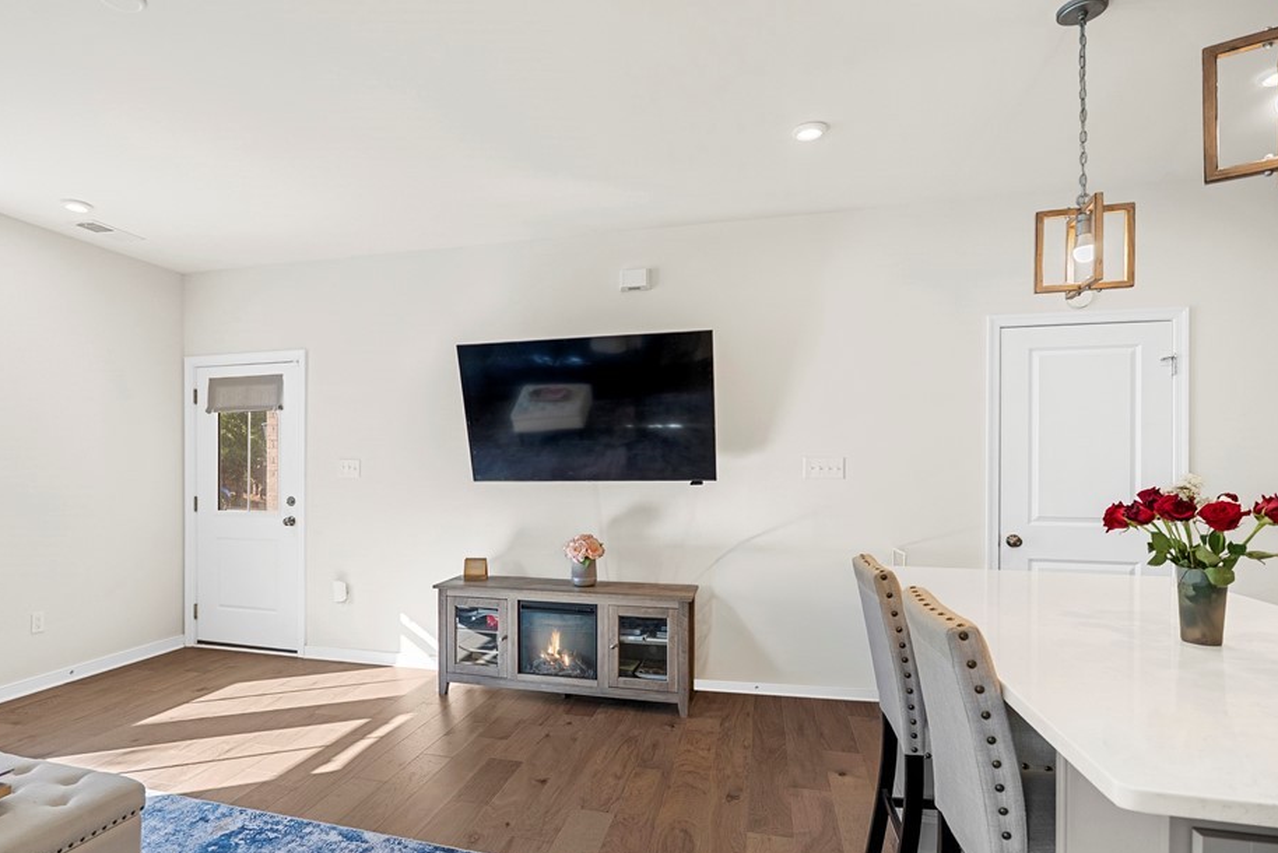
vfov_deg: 64.3
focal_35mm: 19
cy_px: 484
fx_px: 675
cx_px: 573
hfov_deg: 86.6
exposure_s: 1/30
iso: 1000
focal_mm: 16
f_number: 4
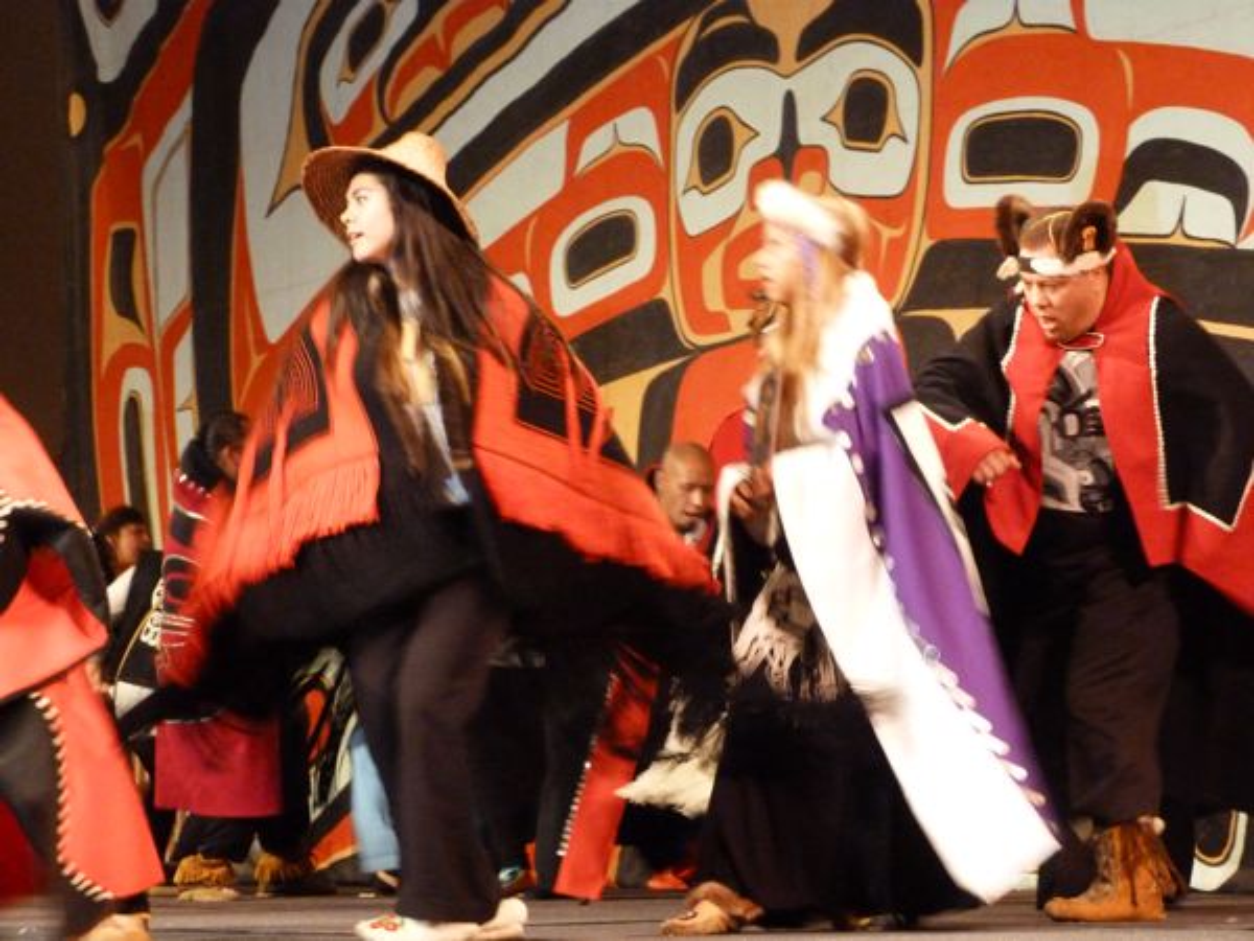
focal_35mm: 114
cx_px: 627
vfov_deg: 13.0
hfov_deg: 17.3
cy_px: 470
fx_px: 4130
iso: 800
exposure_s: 1/15
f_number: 3.5
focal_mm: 20.4
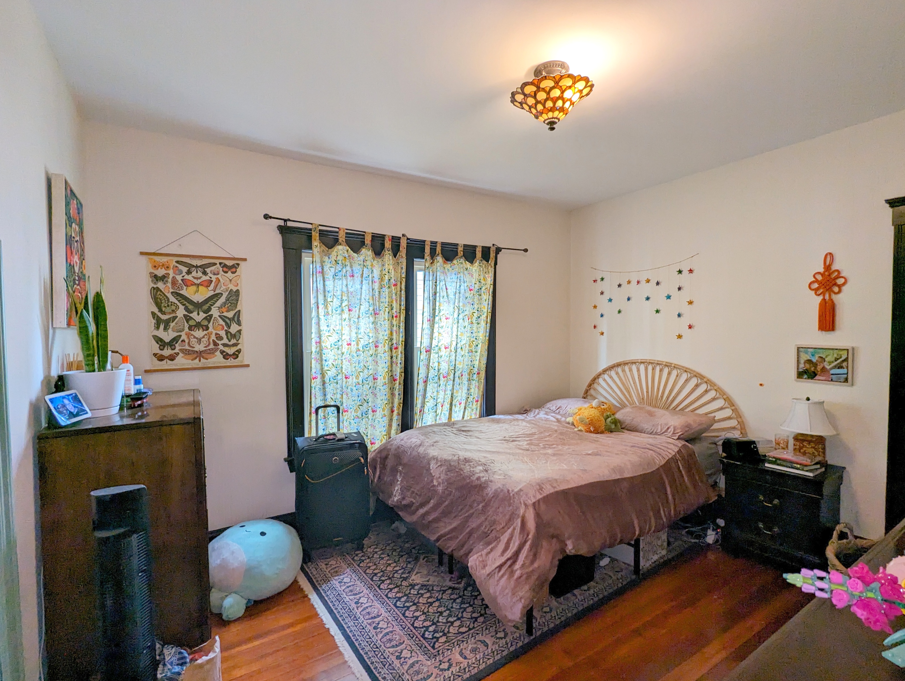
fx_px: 419
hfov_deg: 94.4
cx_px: 452
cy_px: 340
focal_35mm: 16
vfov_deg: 78.2
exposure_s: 1/40
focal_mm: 2.35
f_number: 2.2
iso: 112
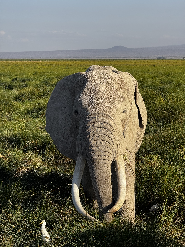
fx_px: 855
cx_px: 92
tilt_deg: -5.1
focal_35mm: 120
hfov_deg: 12.3
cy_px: 124
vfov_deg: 16.4
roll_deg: -0.1
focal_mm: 15.66
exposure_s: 1/1148
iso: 50
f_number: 2.8
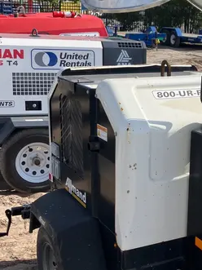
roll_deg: -3.5
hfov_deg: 23.3
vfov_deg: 31.2
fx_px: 483
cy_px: 155
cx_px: 162
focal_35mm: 62
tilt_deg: -14.6
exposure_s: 1/1621
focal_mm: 3.99
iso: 32
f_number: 1.8
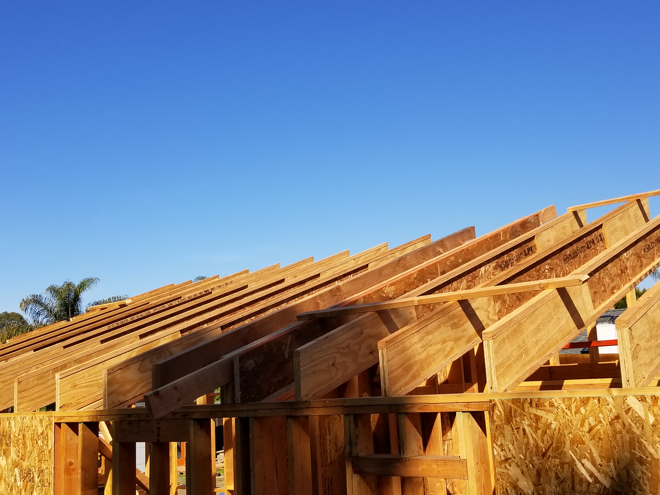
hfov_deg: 67.3
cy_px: 248
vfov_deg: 53.1
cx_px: 330
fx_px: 496
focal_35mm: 26
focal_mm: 4.25
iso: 50
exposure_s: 1/2841
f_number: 1.7
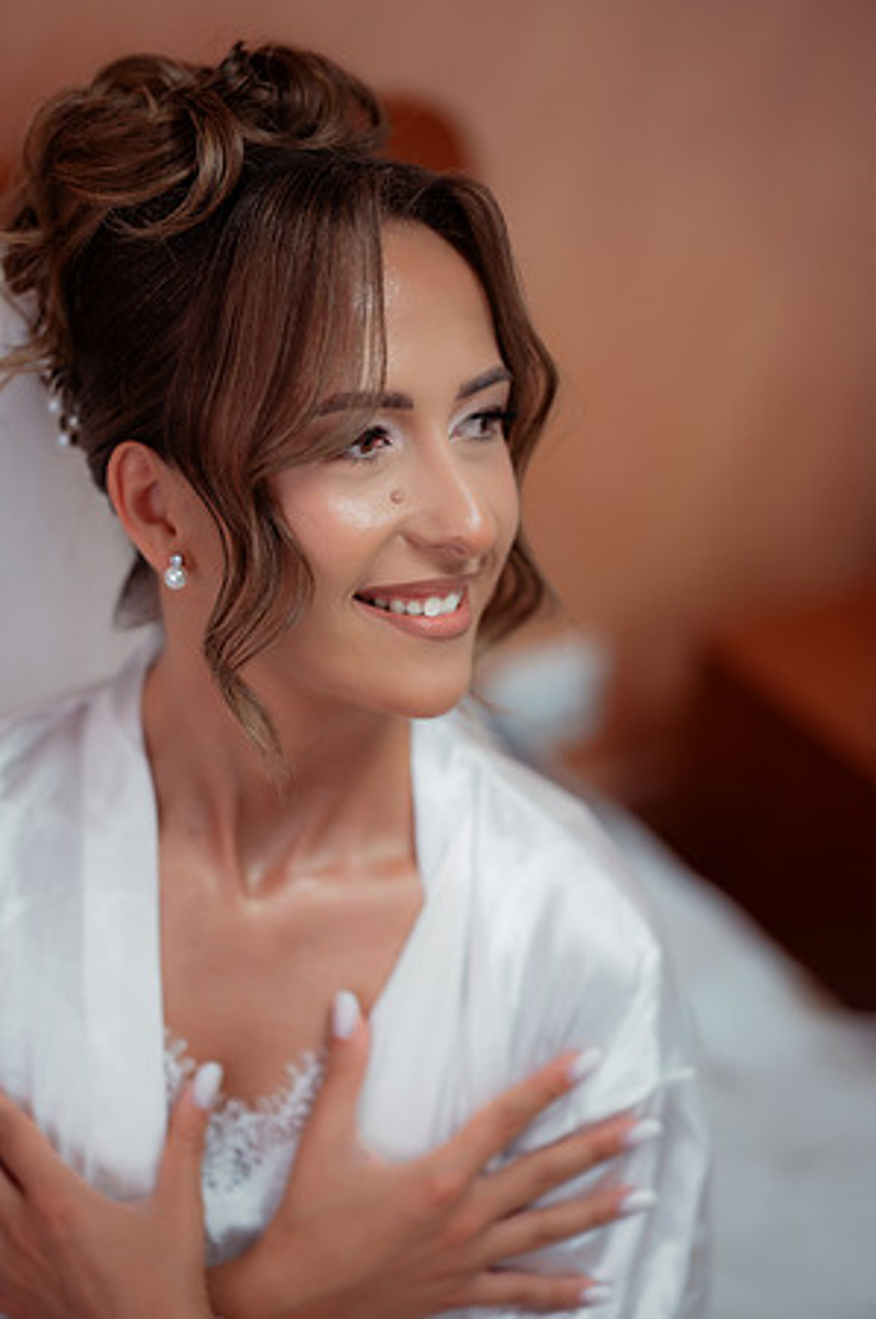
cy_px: 660
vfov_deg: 23.9
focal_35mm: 85
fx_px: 3109
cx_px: 438
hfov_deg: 16.0
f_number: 2
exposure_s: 1/400
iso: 640
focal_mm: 85
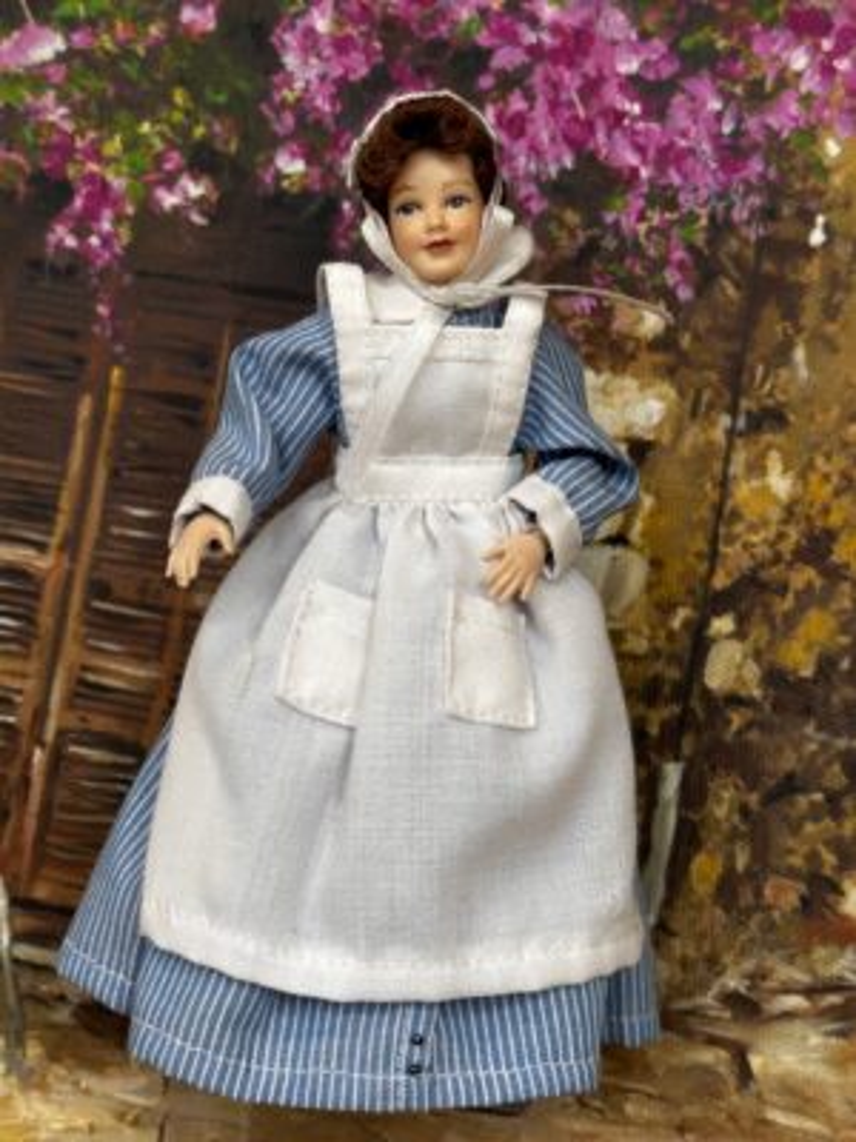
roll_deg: -2.1
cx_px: 428
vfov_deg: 39.7
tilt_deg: -5.3
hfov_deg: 30.3
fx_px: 1583
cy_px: 571
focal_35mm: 48
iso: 64
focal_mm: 6.86
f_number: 1.78
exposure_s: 1/619
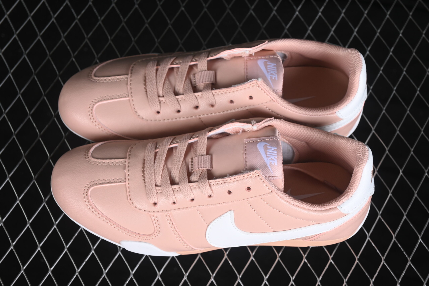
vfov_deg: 18.2
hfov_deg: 27.0
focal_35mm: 75
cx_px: 214
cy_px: 143
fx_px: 894
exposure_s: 1/80
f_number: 7.1
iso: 160
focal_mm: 50
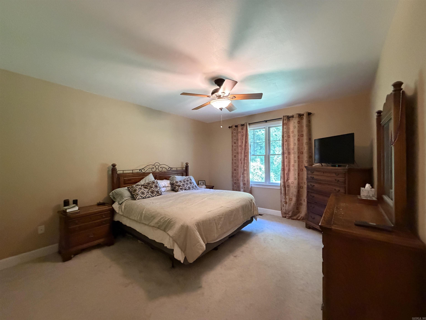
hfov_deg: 102.1
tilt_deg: -0.1
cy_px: 160
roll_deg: +1.4
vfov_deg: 85.7
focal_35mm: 14
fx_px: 172
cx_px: 213
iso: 1000
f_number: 2.2
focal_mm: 2.22
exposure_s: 1/60
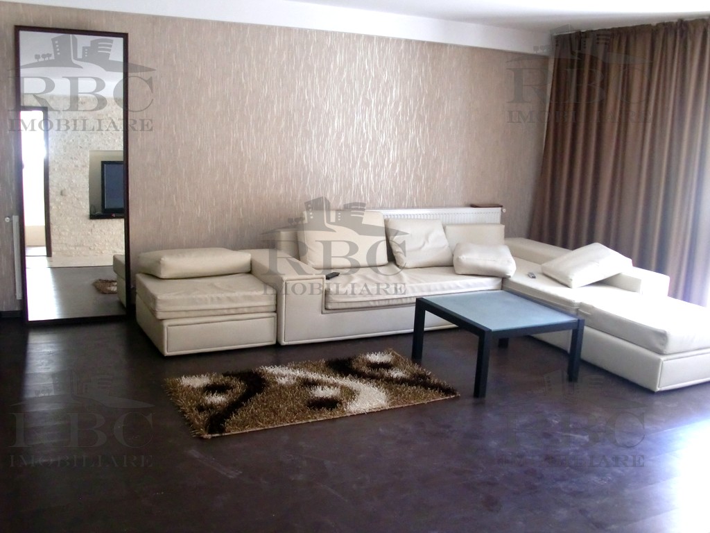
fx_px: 738
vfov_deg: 39.7
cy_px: 266
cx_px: 355
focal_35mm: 36
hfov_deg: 51.4
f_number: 2.8
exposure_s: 1/60
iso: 500
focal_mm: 6.3
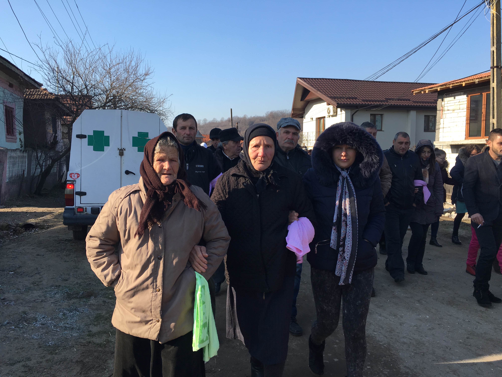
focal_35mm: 29
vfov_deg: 48.2
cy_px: 188
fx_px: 421
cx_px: 251
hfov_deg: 61.7
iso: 25
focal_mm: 4.15
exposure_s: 1/663
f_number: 2.2
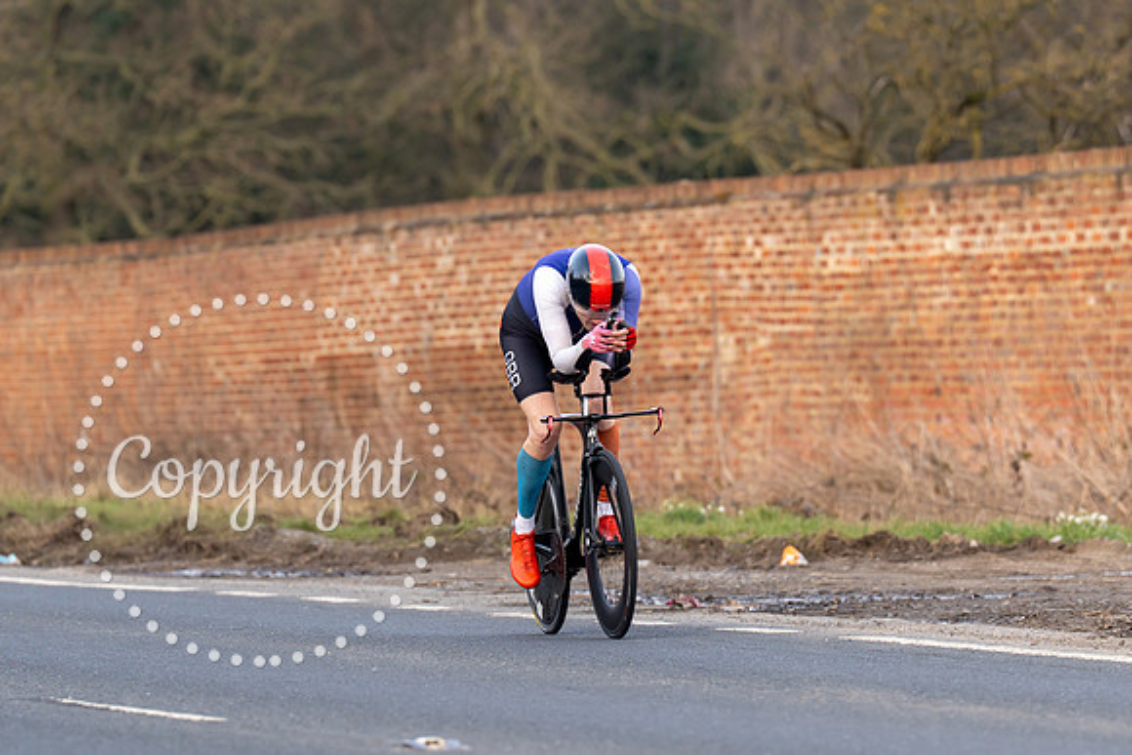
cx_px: 574
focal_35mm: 349
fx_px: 10969
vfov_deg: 3.9
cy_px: 386
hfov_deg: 5.9
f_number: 3.5
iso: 320
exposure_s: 1/800
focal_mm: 200
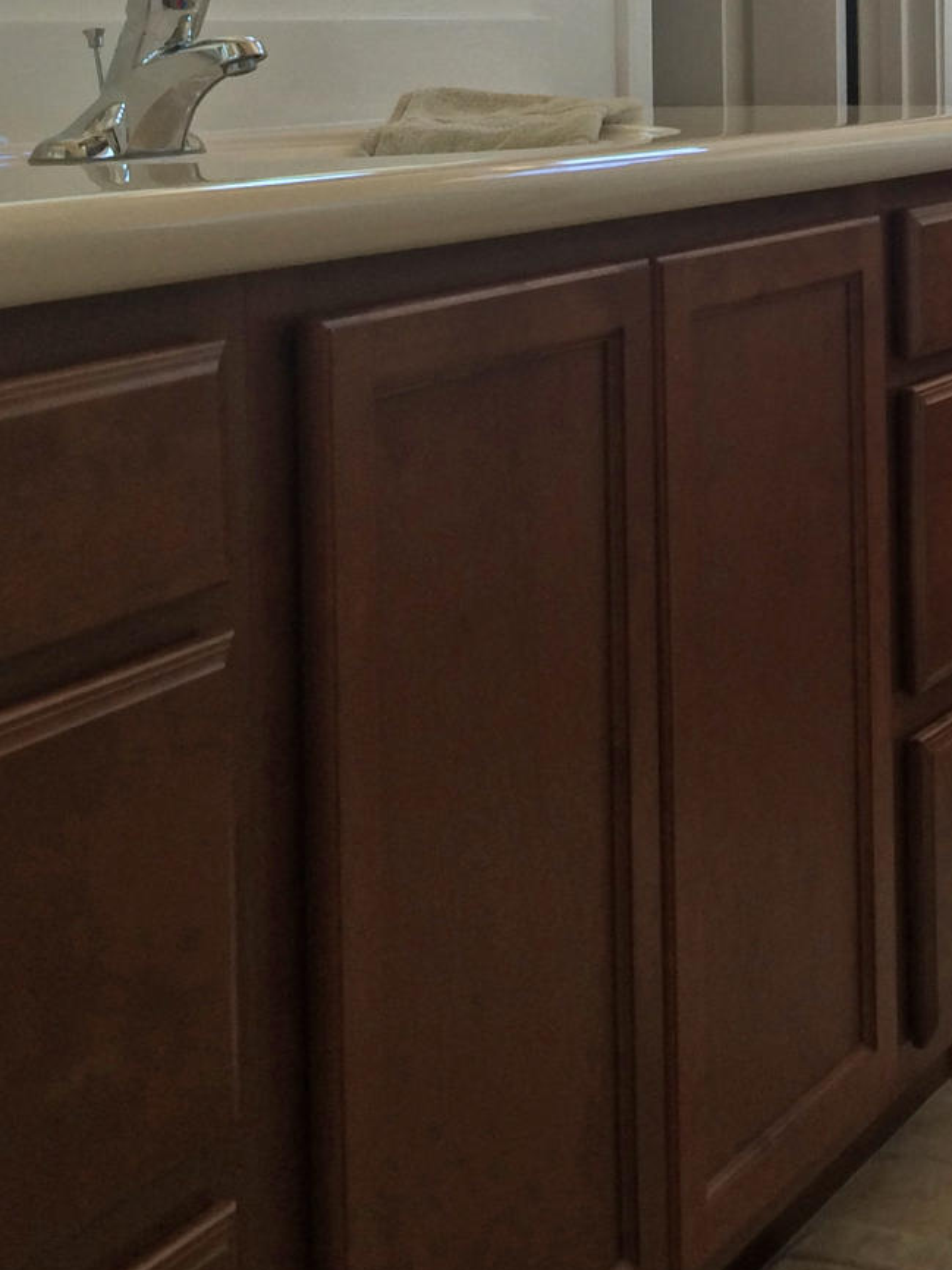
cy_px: 94
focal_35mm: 67
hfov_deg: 20.8
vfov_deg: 27.8
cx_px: 1053
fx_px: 2458
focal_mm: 4.15
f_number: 2.2
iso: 50
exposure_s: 1/30
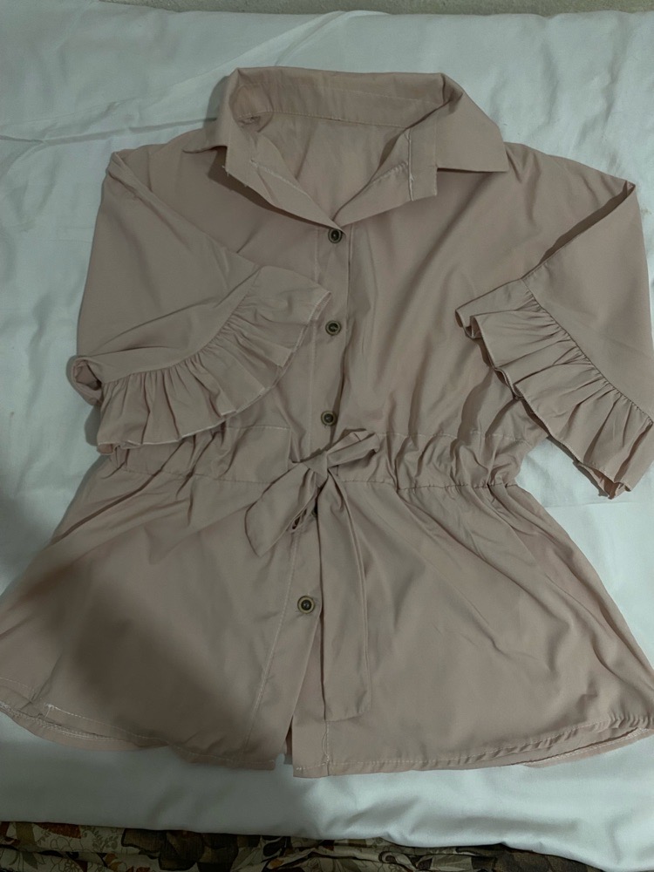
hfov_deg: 53.1
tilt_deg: -76.5
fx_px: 655
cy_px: 436
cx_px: 327
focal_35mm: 26
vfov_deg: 67.3
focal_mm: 4.25
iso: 125
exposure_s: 1/50
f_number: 1.8
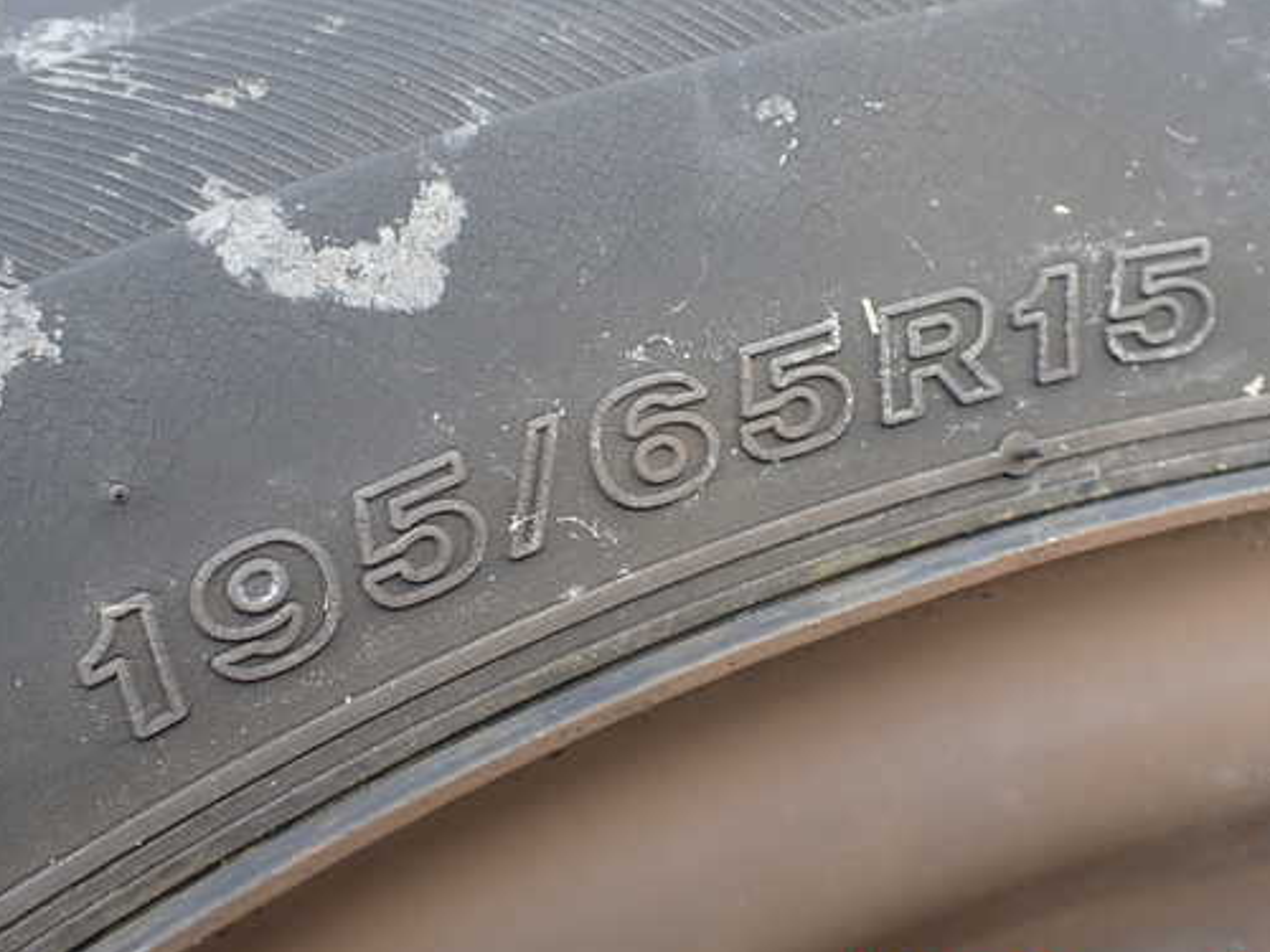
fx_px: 1321
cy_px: 442
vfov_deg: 39.6
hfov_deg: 51.3
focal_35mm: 36
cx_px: 668
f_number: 2.3
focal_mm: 5.4
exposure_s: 1/160
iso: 100
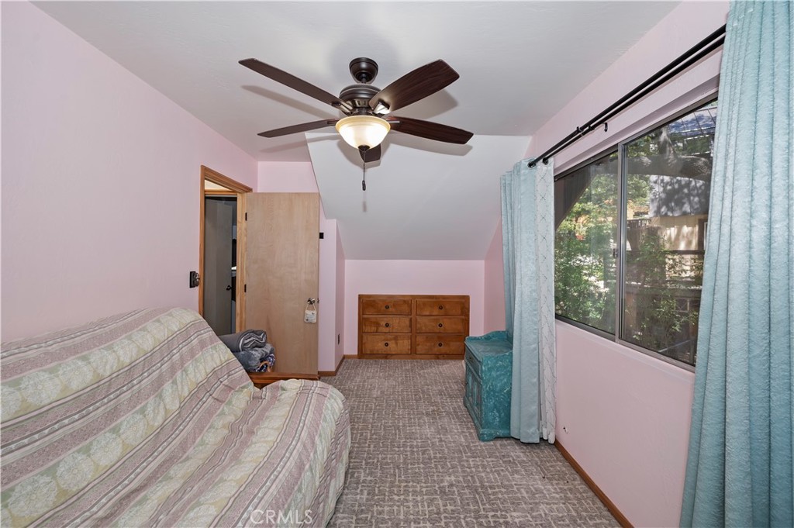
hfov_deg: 104.3
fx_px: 309
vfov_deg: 81.1
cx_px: 397
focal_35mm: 14
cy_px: 264
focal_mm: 14
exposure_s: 1/20
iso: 400
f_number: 8
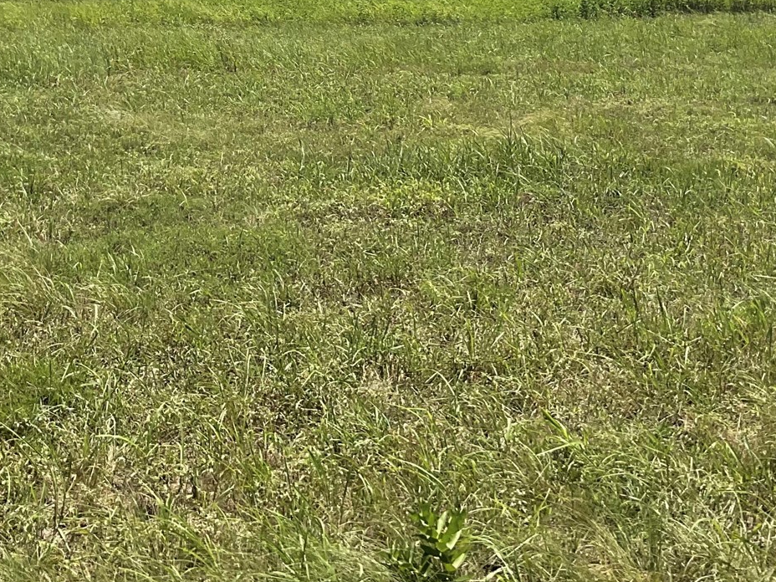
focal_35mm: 64
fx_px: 1435
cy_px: -10
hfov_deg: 30.1
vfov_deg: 22.0
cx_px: 272
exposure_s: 1/2141
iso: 16
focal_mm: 3
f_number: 1.8
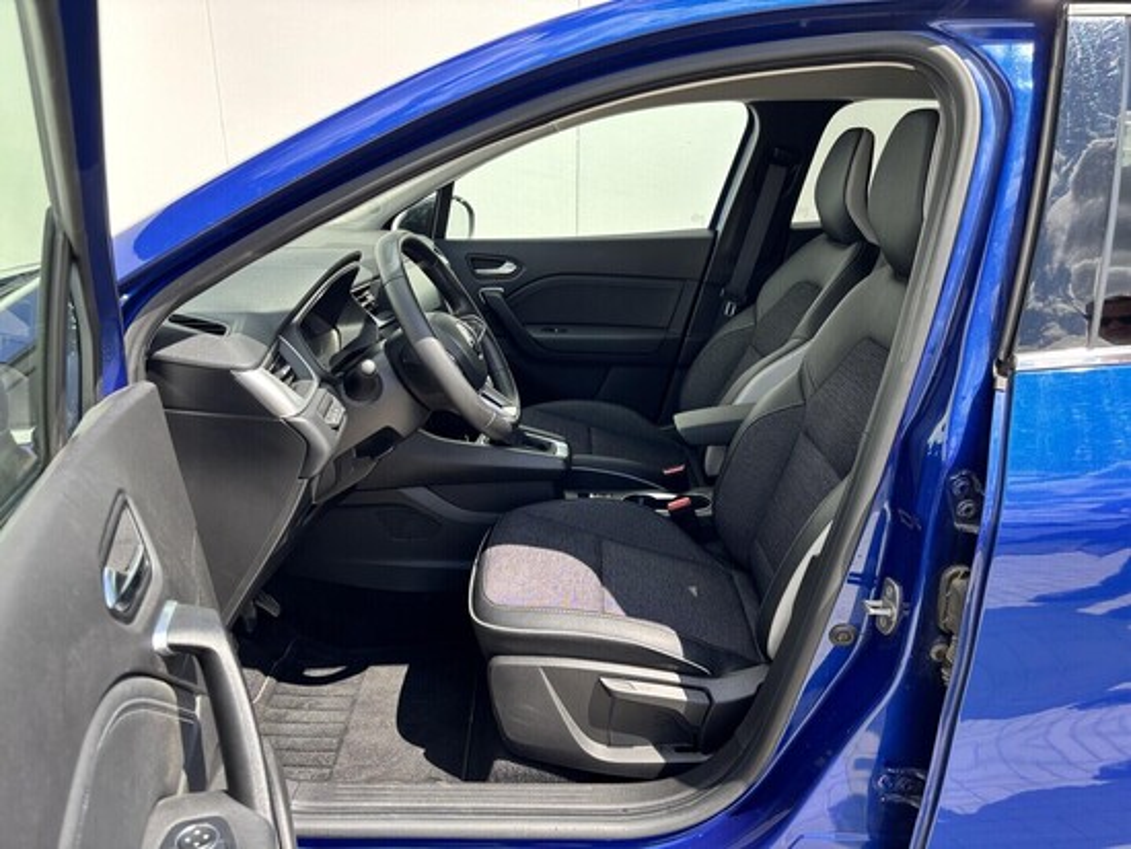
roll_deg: -0.2
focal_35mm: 26
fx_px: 850
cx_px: 566
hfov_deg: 67.3
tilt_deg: -18.1
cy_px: 424
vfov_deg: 53.1
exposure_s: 1/568
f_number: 1.6
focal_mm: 5.96
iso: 50
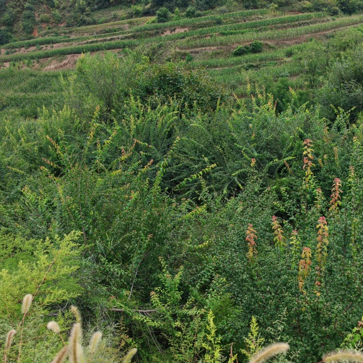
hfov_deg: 49.7
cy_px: 184
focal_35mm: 33
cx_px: 191
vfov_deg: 49.7
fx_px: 392
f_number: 1.6
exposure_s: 1/860
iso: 50
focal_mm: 7.62
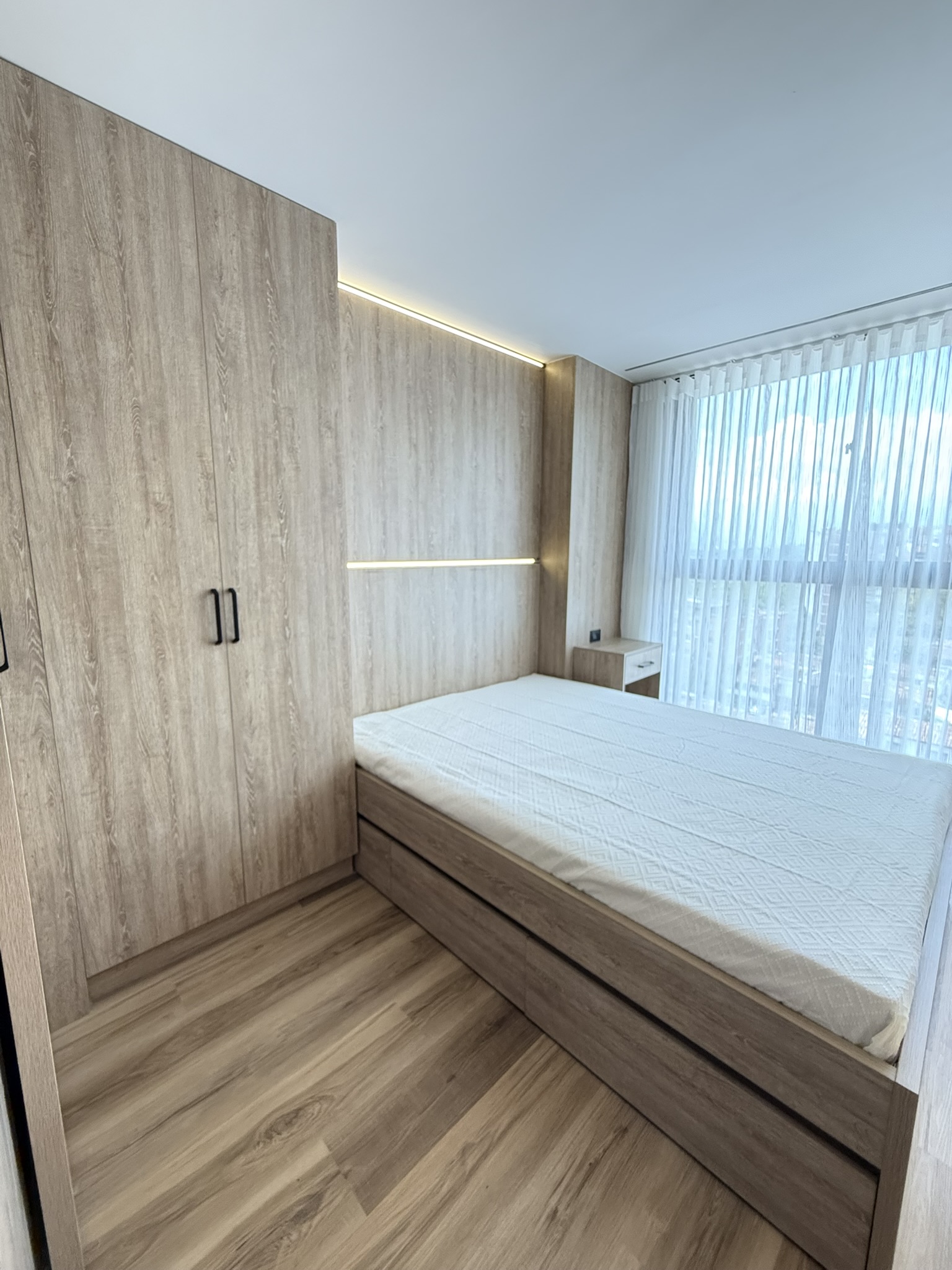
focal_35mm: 14
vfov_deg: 102.1
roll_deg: -0.7
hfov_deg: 85.7
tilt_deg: -7.9
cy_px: 635
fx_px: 513
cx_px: 476
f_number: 2.2
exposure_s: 1/120
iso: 400
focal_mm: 2.22
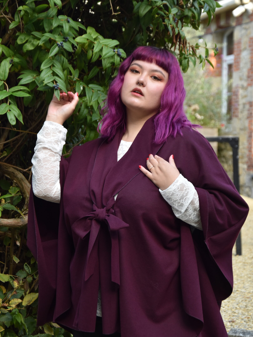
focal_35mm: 113
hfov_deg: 13.1
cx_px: 123
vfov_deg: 17.4
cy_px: 181
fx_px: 1102
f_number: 5.3
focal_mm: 66
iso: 320
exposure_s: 1/125
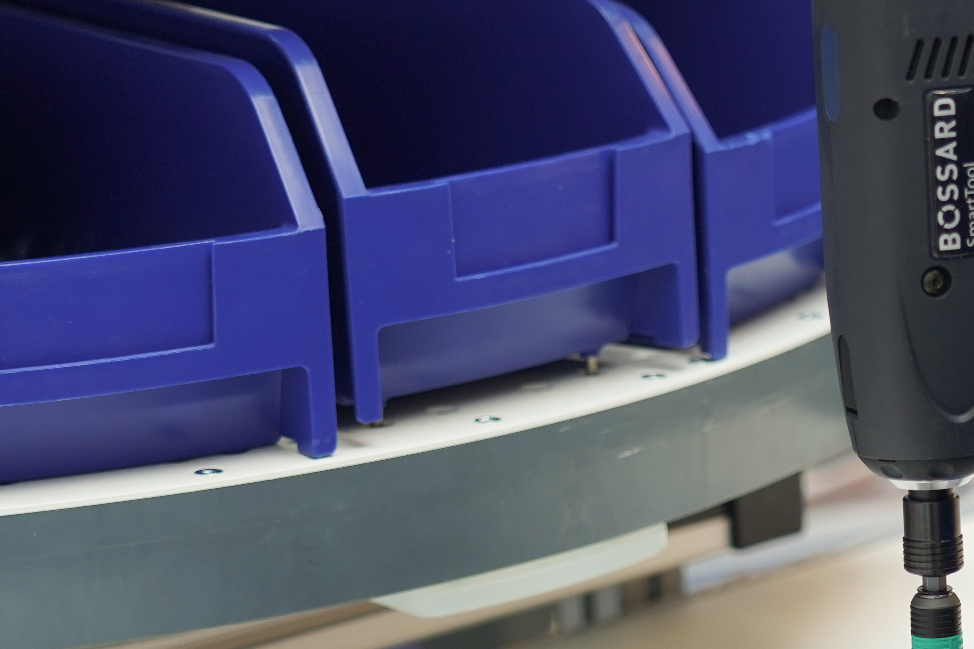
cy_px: 562
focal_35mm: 153
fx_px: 4139
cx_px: 863
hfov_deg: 13.3
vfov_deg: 8.9
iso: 320
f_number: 4
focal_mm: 63
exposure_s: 1/80
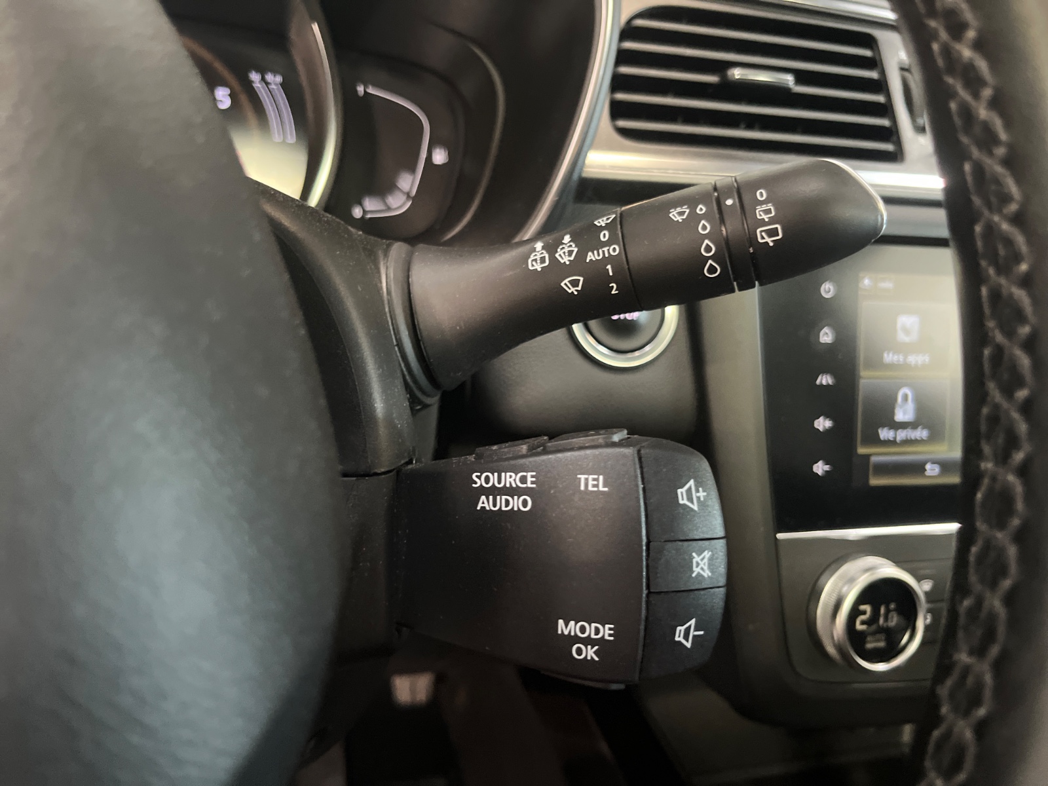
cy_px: 393
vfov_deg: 53.1
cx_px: 524
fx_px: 787
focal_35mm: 26
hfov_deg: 67.3
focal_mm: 5.1
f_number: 1.6
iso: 500
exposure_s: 1/25
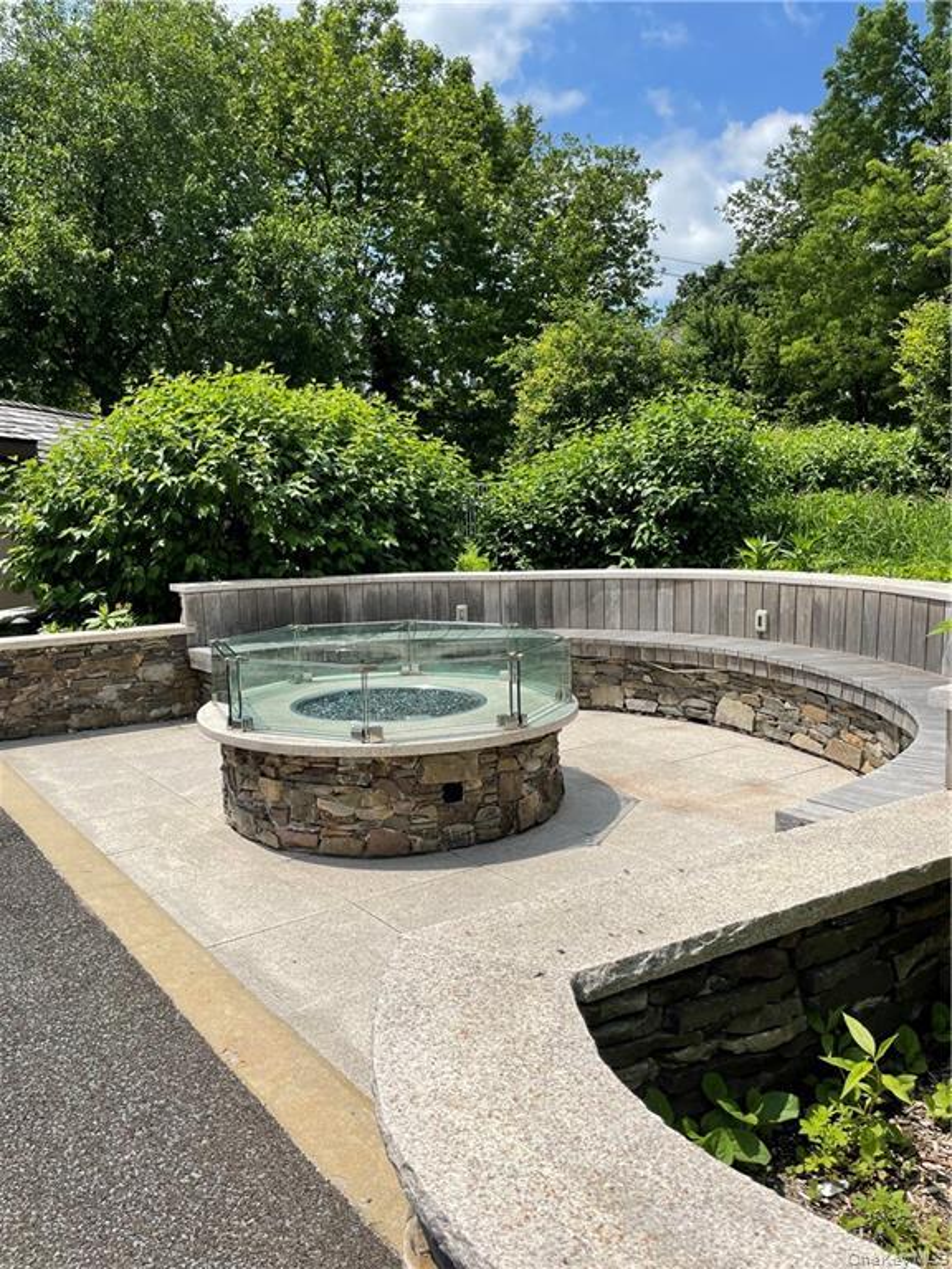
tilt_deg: -6.0
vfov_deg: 67.3
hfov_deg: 53.1
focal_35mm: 26
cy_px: 634
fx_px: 953
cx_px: 476
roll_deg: +1.4
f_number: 1.6
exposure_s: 1/4464
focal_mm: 4.2
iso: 32
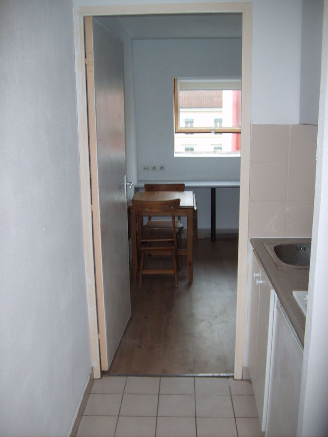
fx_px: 442
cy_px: 218
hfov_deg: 40.7
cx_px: 164
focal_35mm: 35
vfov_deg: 52.6
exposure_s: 1/45
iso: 100
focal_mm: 5.8
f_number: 2.8
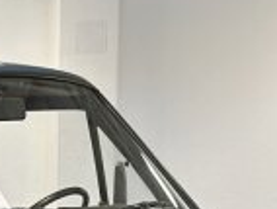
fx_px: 1731
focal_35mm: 216
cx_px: -279
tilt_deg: -5.7
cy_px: 316
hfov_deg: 8.6
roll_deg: +0.8
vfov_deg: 6.8
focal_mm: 6.86
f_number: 1.78
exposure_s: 1/60
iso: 160
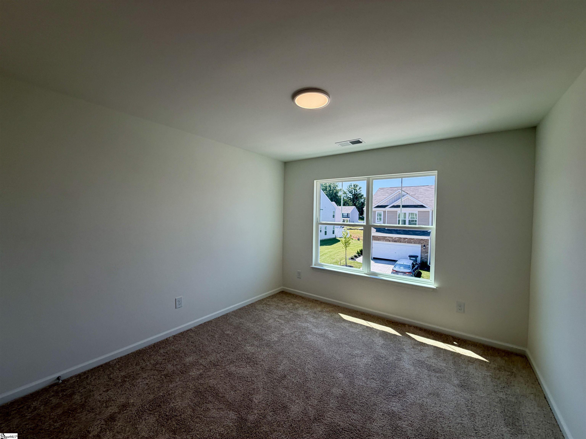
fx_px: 237
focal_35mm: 14
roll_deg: -0.3
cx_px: 293
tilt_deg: -0.4
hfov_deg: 102.1
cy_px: 220
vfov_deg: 85.7
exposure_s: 1/227
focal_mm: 2.22
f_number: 2.2
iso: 40
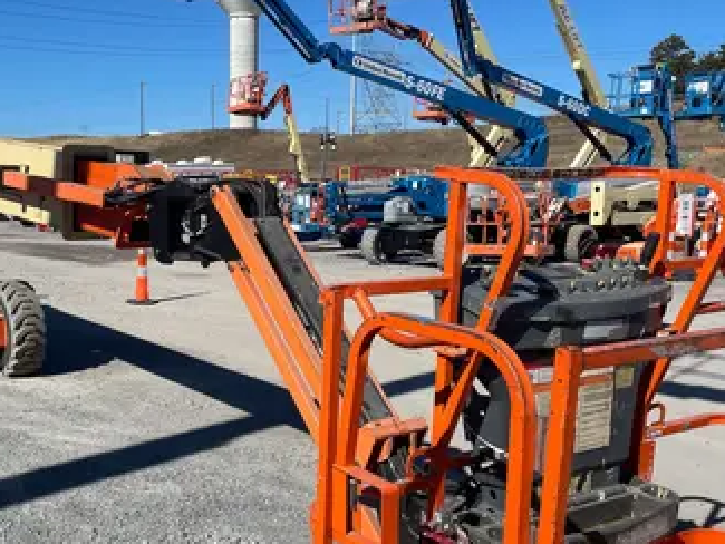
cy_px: 353
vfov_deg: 32.7
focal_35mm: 44
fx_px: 922
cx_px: 236
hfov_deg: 42.3
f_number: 1.6
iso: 32
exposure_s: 1/5291
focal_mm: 4.2
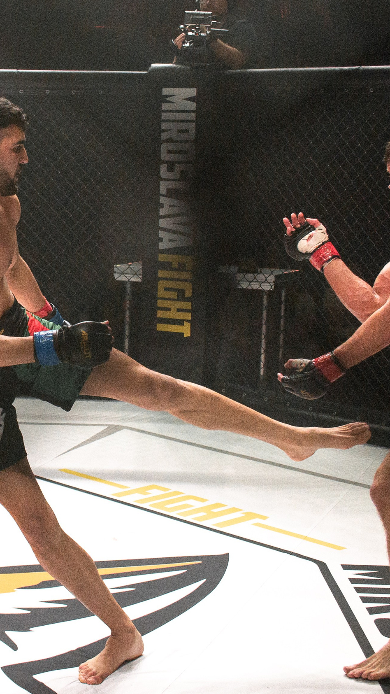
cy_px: 263
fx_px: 1416
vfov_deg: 27.4
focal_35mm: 77
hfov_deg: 15.5
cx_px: 26
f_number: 4
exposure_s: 1/4000
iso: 2000
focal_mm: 38
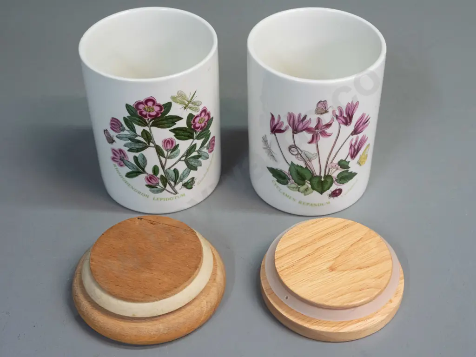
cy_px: 178
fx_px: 715
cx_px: 238
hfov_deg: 36.8
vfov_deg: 28.0
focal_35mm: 52
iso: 3200
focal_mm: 26
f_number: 5.6
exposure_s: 1/160
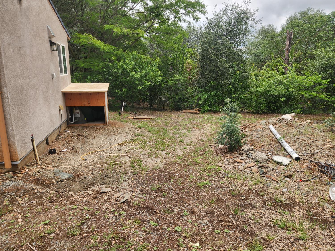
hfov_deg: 73.9
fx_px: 223
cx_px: 168
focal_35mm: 23
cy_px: 126
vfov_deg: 58.9
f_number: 1.8
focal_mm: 5.4
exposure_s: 1/569
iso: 20
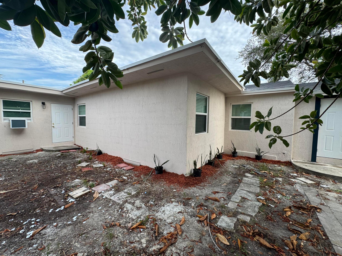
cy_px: 128
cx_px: 171
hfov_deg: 102.1
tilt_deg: -4.2
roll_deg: -0.9
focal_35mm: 14
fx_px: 138
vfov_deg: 85.7
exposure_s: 1/144
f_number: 2.2
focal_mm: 2.22
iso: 40
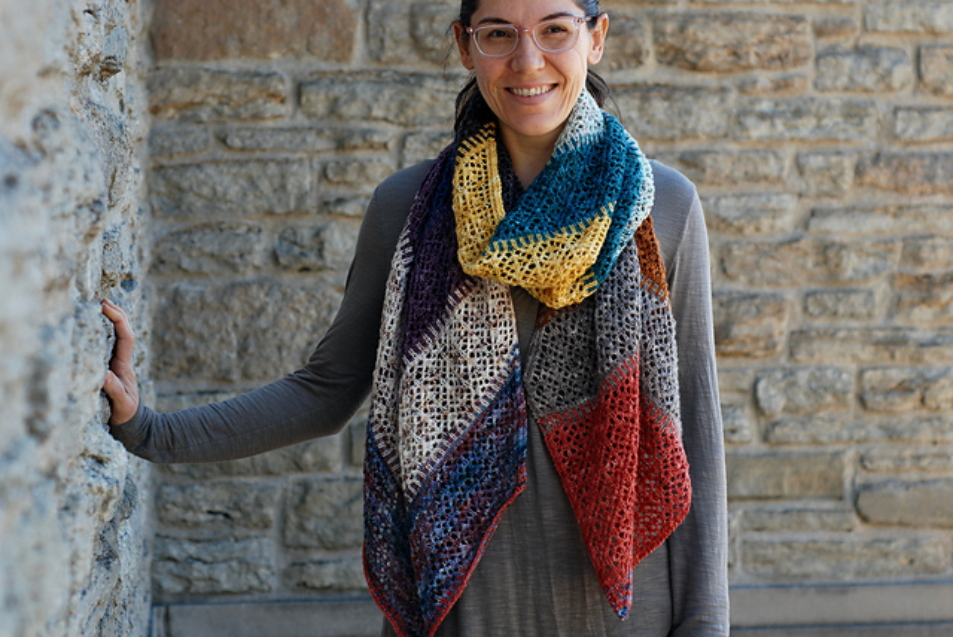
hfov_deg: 27.0
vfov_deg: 18.2
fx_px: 1987
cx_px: 476
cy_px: 318
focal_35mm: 75
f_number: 3.2
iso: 250
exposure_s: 1/320
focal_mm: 50
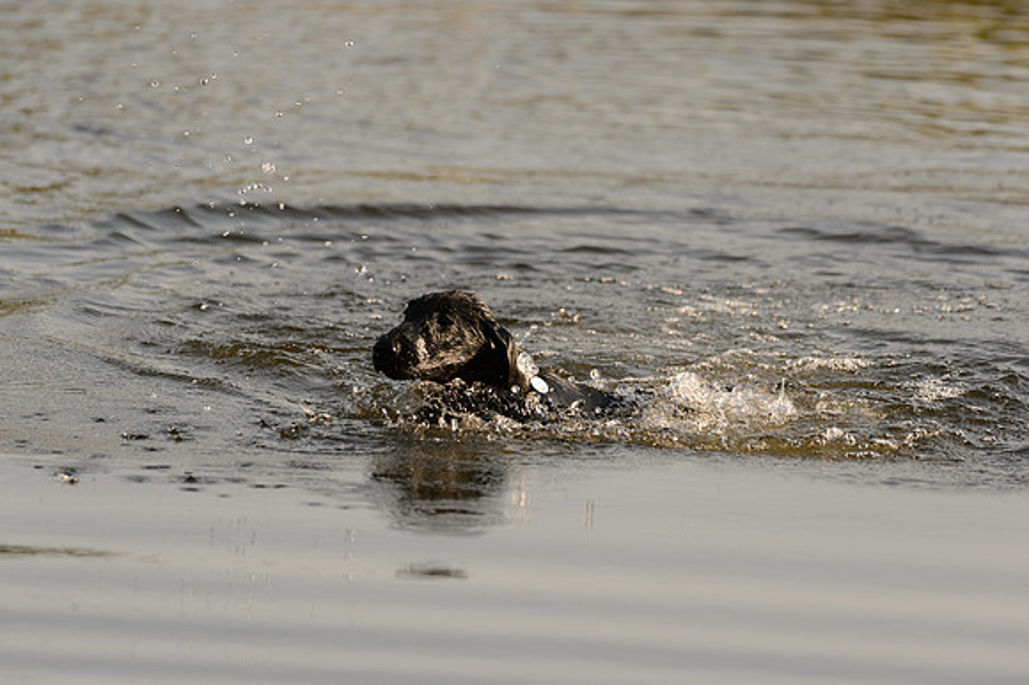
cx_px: 514
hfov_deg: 4.1
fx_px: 14283
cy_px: 342
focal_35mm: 500
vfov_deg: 2.7
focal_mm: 500
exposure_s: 1/1600
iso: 720
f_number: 6.3
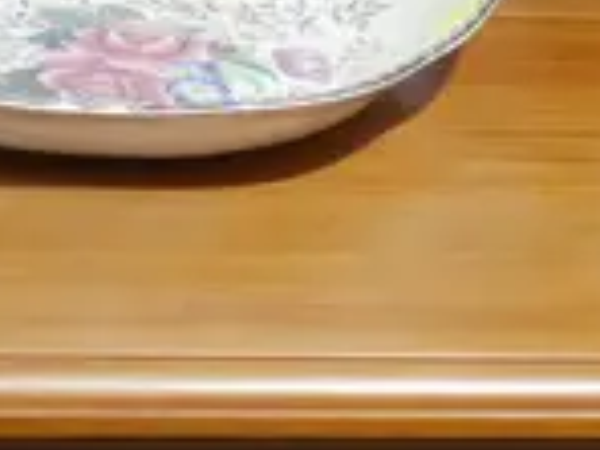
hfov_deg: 8.5
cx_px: 1164
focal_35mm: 222
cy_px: 1026
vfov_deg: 6.4
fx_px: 3848
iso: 500
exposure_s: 1/60
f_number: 3.6
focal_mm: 16
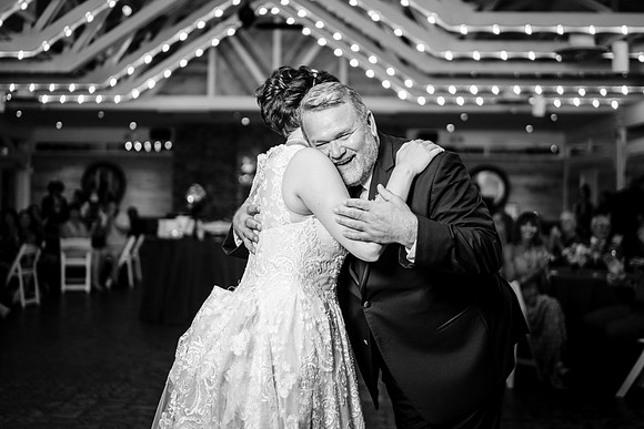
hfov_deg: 44.6
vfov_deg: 30.5
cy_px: 172
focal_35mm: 44
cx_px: 320
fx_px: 786
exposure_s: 1/200
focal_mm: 35
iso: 250
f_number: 1.4
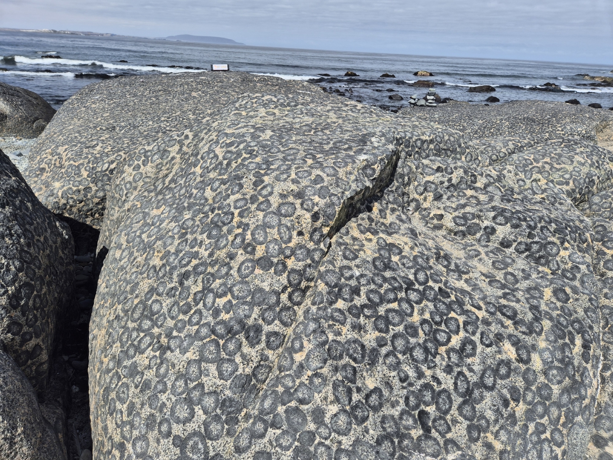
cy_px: 230
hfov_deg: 73.9
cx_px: 306
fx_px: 407
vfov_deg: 58.9
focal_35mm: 23
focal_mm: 5.4
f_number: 1.8
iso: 25
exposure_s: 1/2352
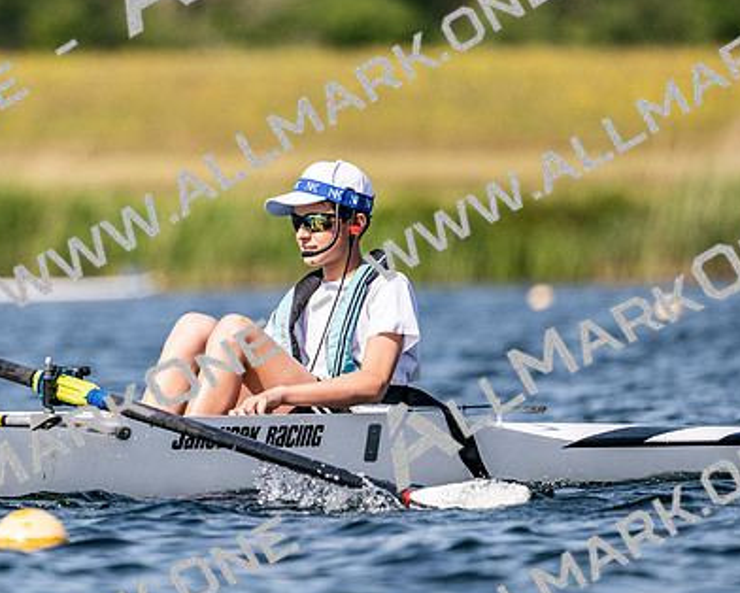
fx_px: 18231
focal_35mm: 832
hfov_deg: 2.3
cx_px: 225
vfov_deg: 1.9
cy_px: 313
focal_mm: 400
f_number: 4.5
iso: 160
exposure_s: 1/2500
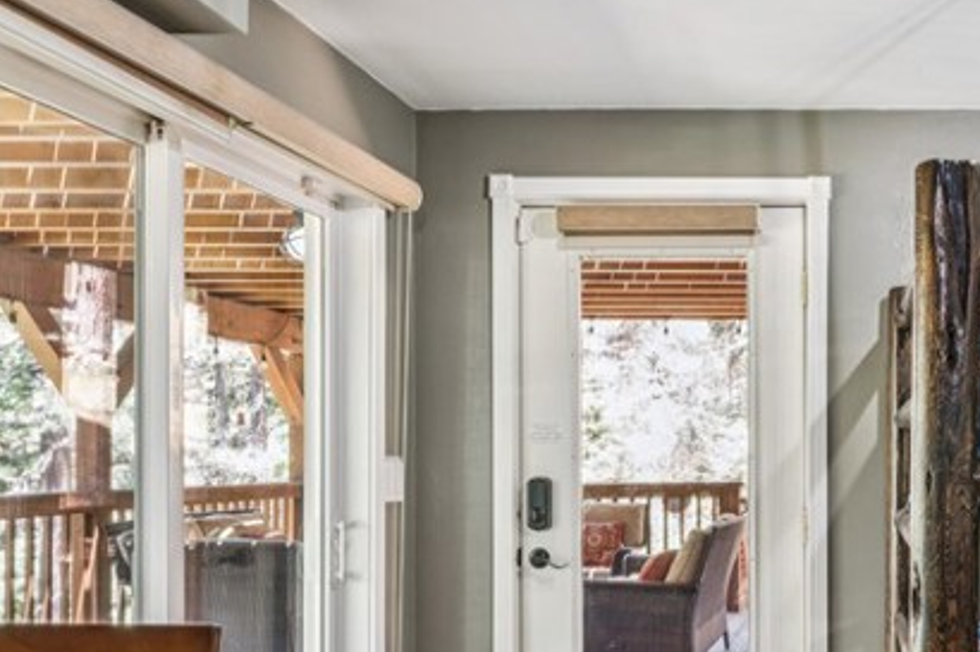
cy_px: 456
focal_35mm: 40
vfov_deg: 32.6
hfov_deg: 44.6
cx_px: 839
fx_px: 1102
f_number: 13
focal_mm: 16.2
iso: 100
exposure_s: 2.5
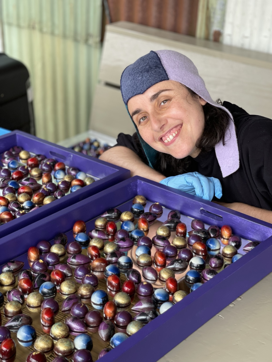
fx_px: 671
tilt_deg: -25.9
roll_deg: -0.9
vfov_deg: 30.3
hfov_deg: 22.9
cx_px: 136
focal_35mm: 64
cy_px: 181
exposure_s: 1/121
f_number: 2.2
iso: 40
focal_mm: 7.5
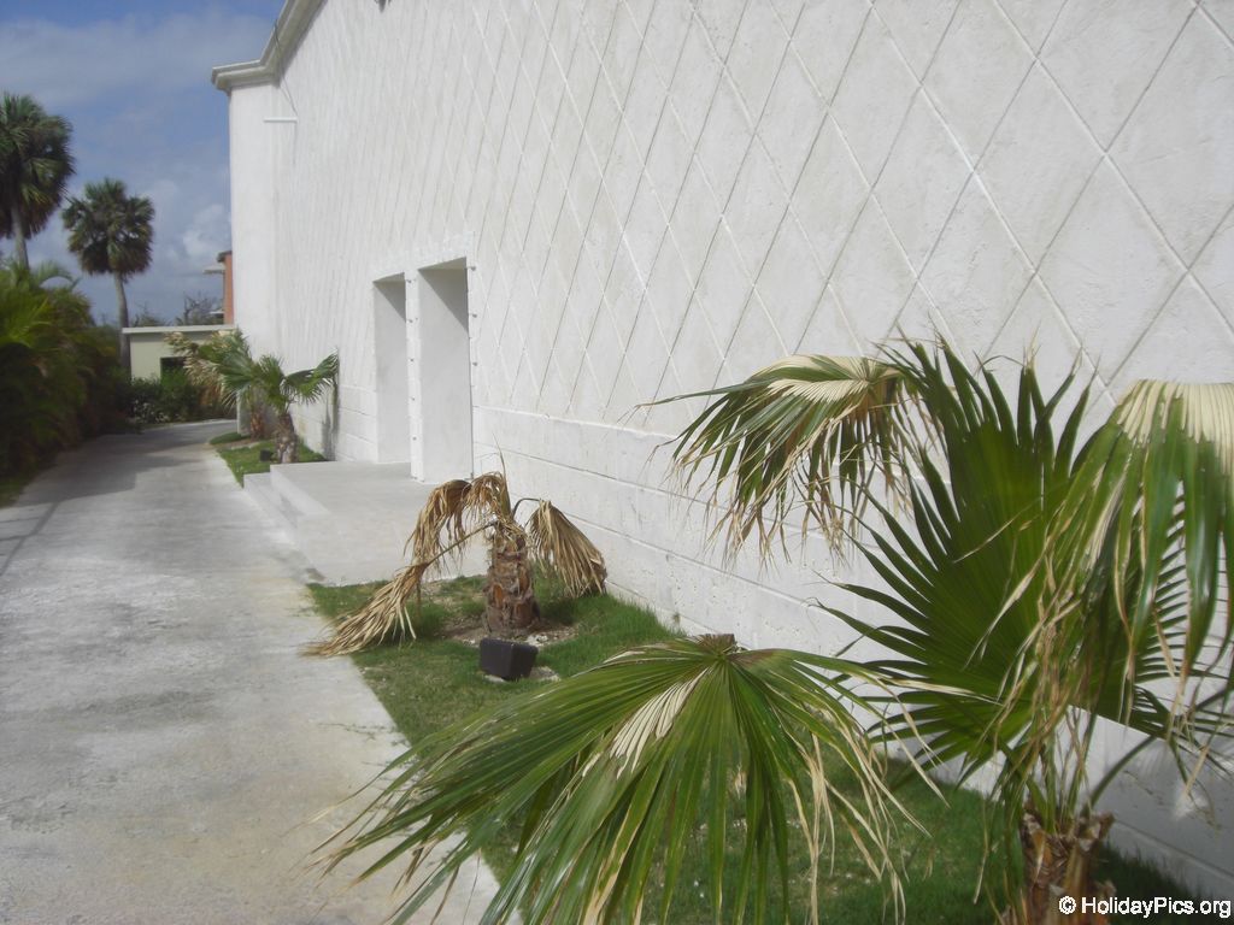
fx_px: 1355
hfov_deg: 49.0
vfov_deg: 37.7
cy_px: 462
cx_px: 617
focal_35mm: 38
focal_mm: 6.2
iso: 64
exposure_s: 1/320
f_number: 8
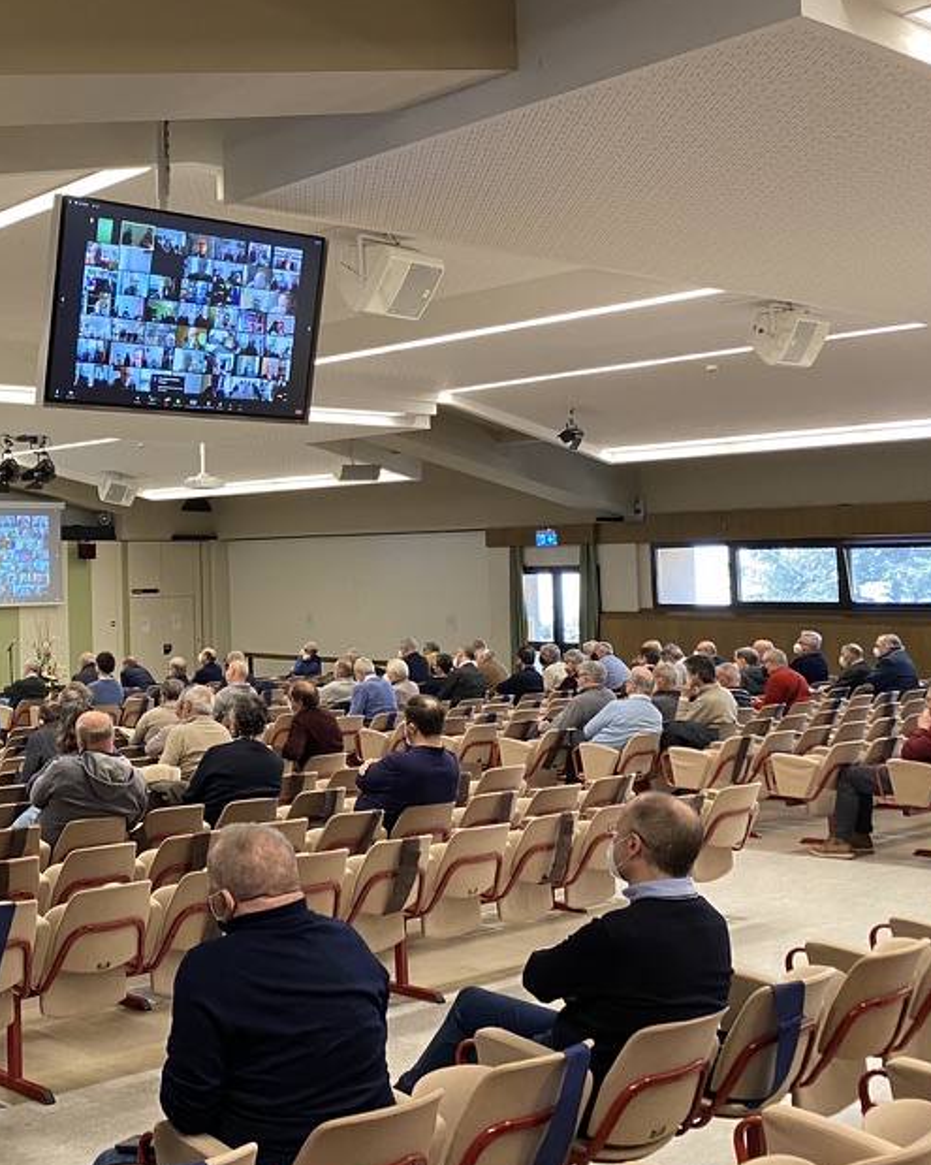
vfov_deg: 43.7
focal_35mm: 42
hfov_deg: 33.0
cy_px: 501
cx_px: 24
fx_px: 1447
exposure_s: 1/50
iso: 200
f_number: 1.8
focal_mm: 4.25
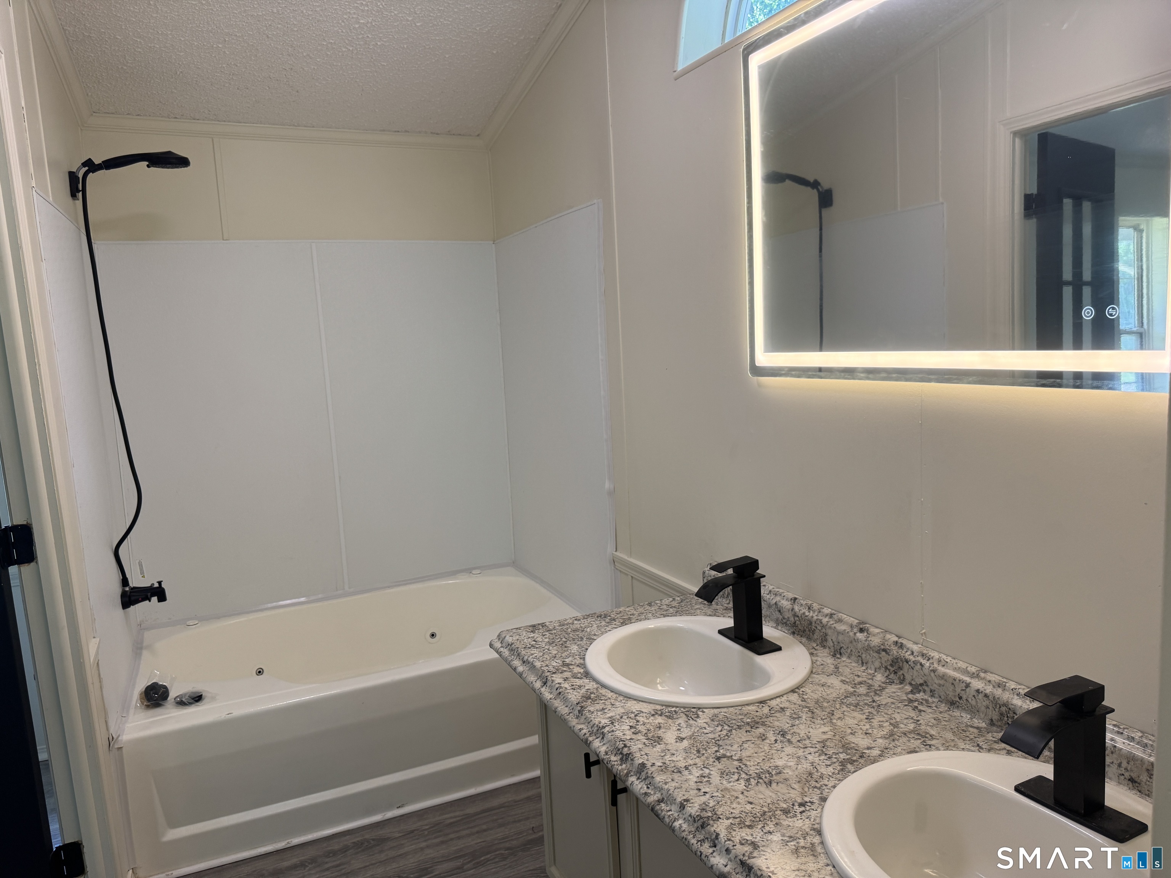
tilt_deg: -6.3
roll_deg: +2.4
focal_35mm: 24
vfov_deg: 56.8
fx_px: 812
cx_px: 586
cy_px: 439
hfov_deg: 71.6
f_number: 1.78
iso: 125
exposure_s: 1/120
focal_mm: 6.76
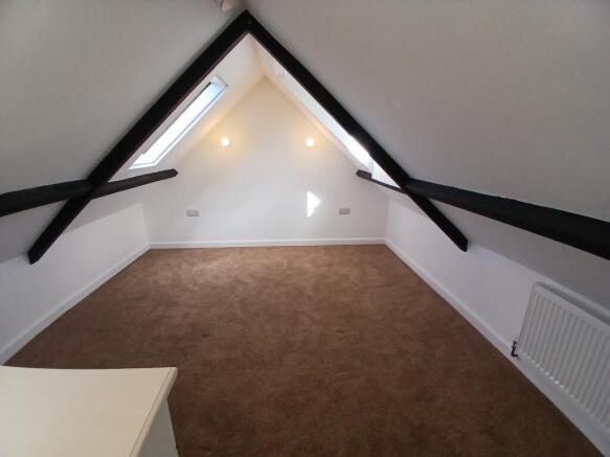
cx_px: 305
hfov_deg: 91.0
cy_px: 228
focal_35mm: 17
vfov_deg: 74.7
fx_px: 300
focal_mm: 1.4
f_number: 2.2
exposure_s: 1/100
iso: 80
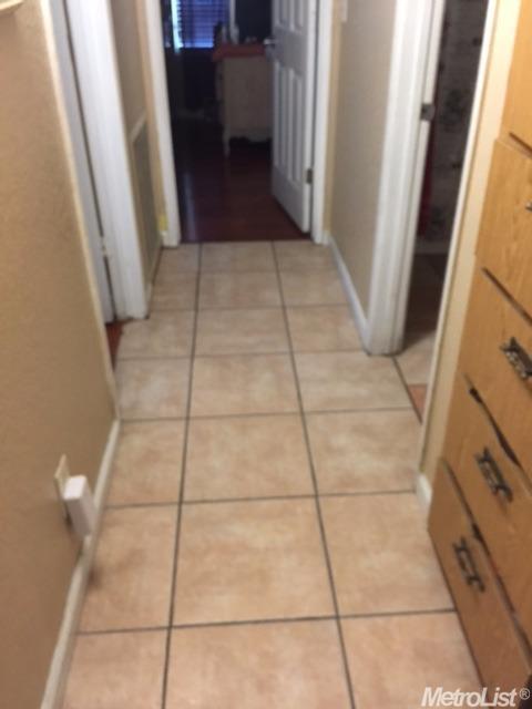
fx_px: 594
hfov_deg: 48.2
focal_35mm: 29
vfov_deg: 61.7
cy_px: 354
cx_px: 266
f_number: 2.2
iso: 80
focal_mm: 4.15
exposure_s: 1/4
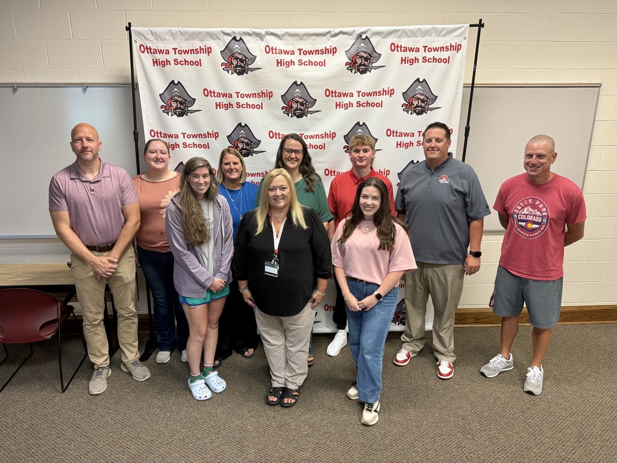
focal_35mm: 24
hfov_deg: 71.6
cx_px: 308
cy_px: 232
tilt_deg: -15.5
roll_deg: -0.2
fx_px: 428
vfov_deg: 56.8
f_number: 1.78
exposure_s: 1/60
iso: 200
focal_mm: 6.76
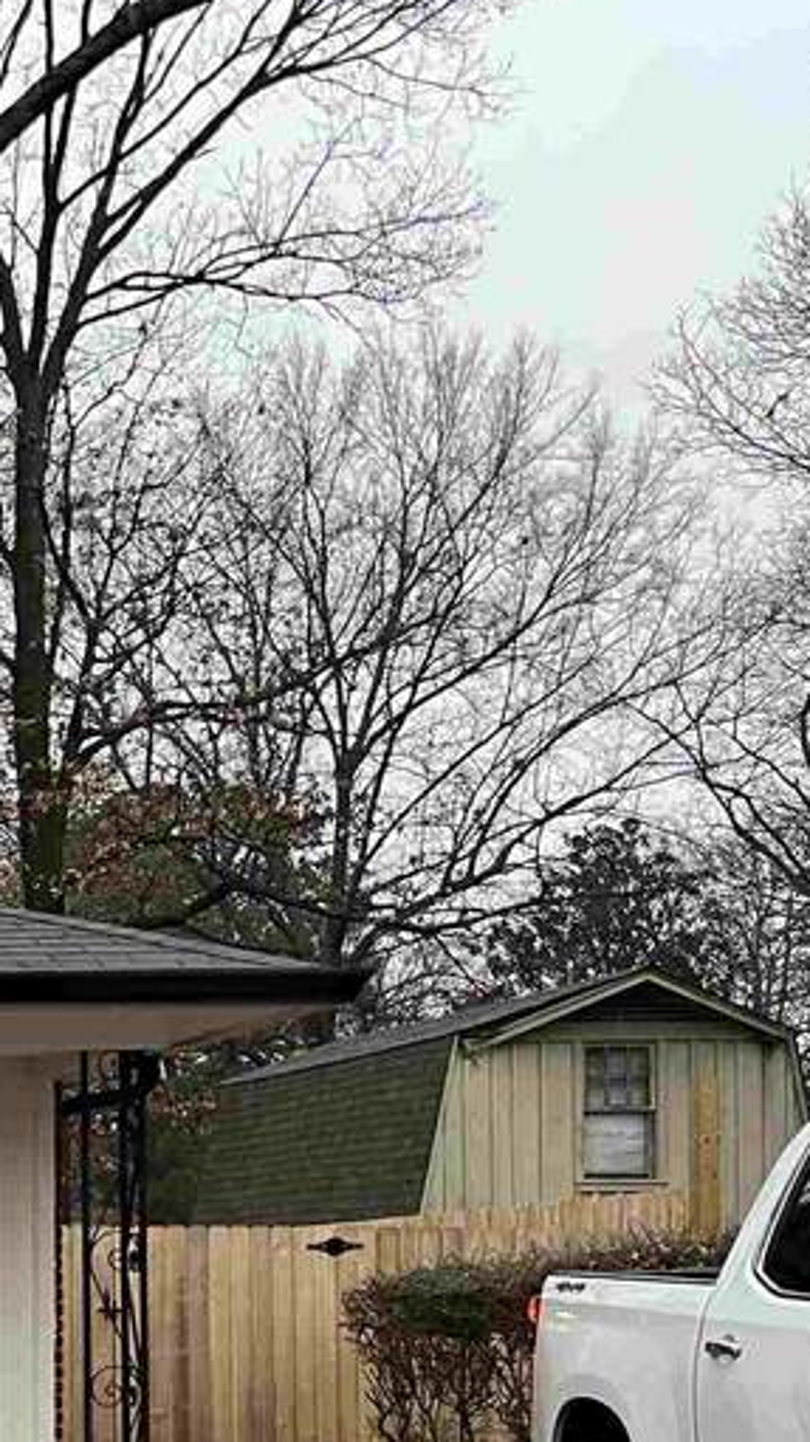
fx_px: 2714
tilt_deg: +0.9
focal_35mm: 71
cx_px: -886
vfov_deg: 28.7
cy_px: 1270
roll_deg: -1.0
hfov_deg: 13.9
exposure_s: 1/70
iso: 125
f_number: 1.5
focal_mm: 5.7
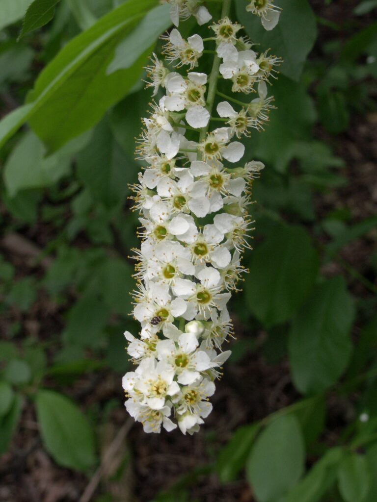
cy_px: 251
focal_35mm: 62
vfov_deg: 31.2
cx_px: 188
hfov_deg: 23.7
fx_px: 900
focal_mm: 10.28
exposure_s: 1/100
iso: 50
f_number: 5.6
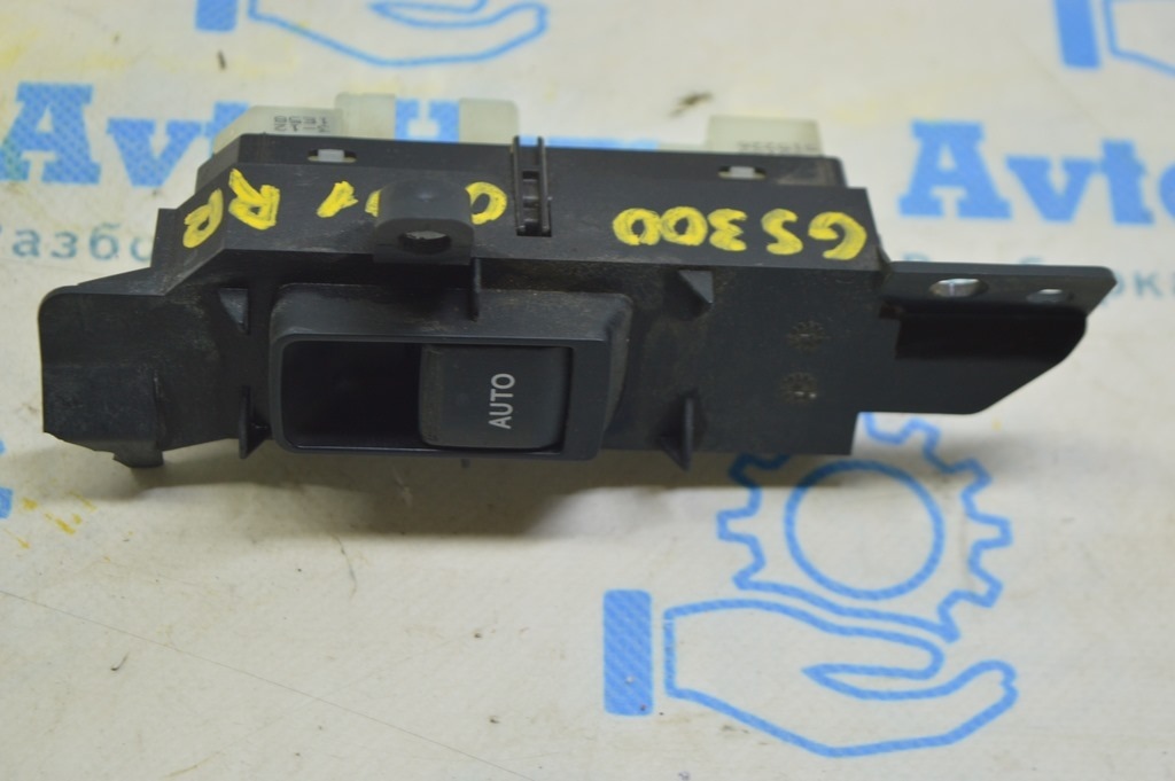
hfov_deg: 28.1
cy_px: 390
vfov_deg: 18.9
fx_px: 2348
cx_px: 588
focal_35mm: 72
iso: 400
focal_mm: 48
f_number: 5.6
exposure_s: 1/20
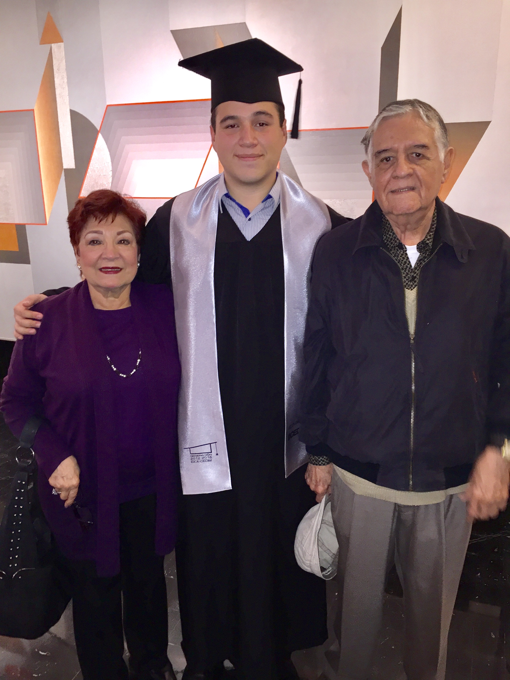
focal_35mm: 29
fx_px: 570
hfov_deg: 48.2
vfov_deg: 61.7
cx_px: 255
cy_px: 340
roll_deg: +0.1
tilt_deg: -16.2
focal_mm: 4.15
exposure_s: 1/16
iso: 100
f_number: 2.2
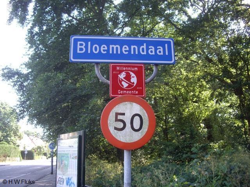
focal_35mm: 38
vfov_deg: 37.7
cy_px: 94
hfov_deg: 49.0
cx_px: 125
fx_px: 274
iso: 100
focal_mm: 7.9
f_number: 2.8
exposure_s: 1/80
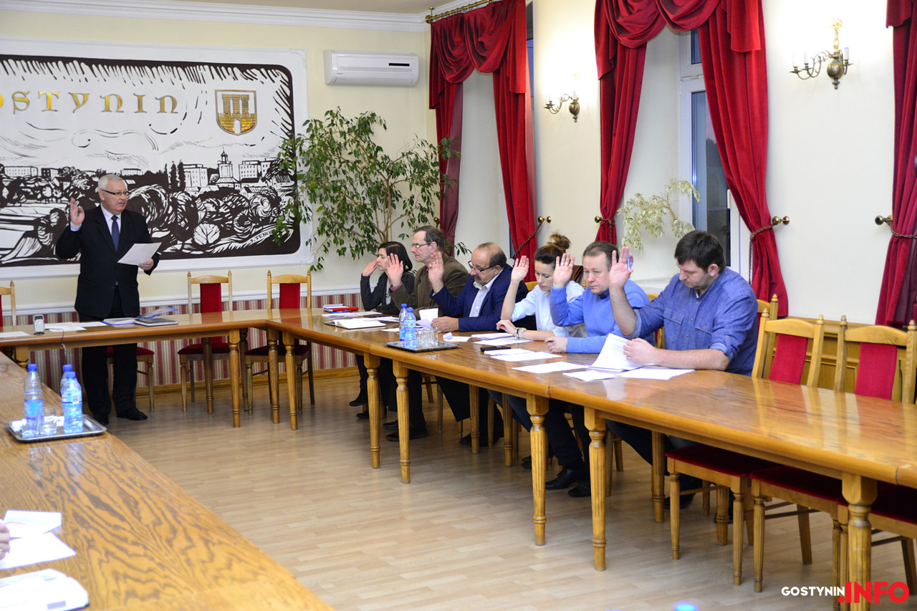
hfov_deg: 45.0
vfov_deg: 30.8
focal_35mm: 44
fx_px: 1108
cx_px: 458
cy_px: 306
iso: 800
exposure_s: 1/80
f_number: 3.2
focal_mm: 29
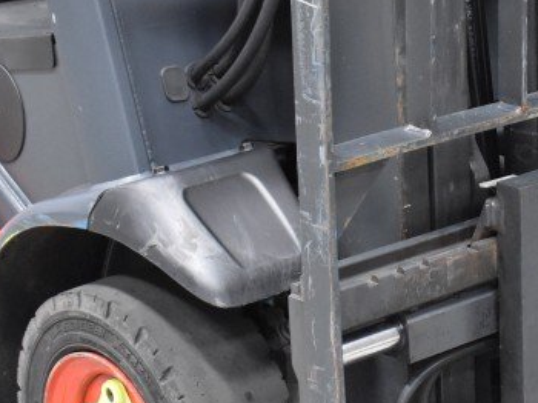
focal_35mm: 134
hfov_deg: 14.5
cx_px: 563
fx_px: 2076
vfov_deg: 11.1
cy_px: 265
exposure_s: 1/20
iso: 1600
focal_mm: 27
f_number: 5
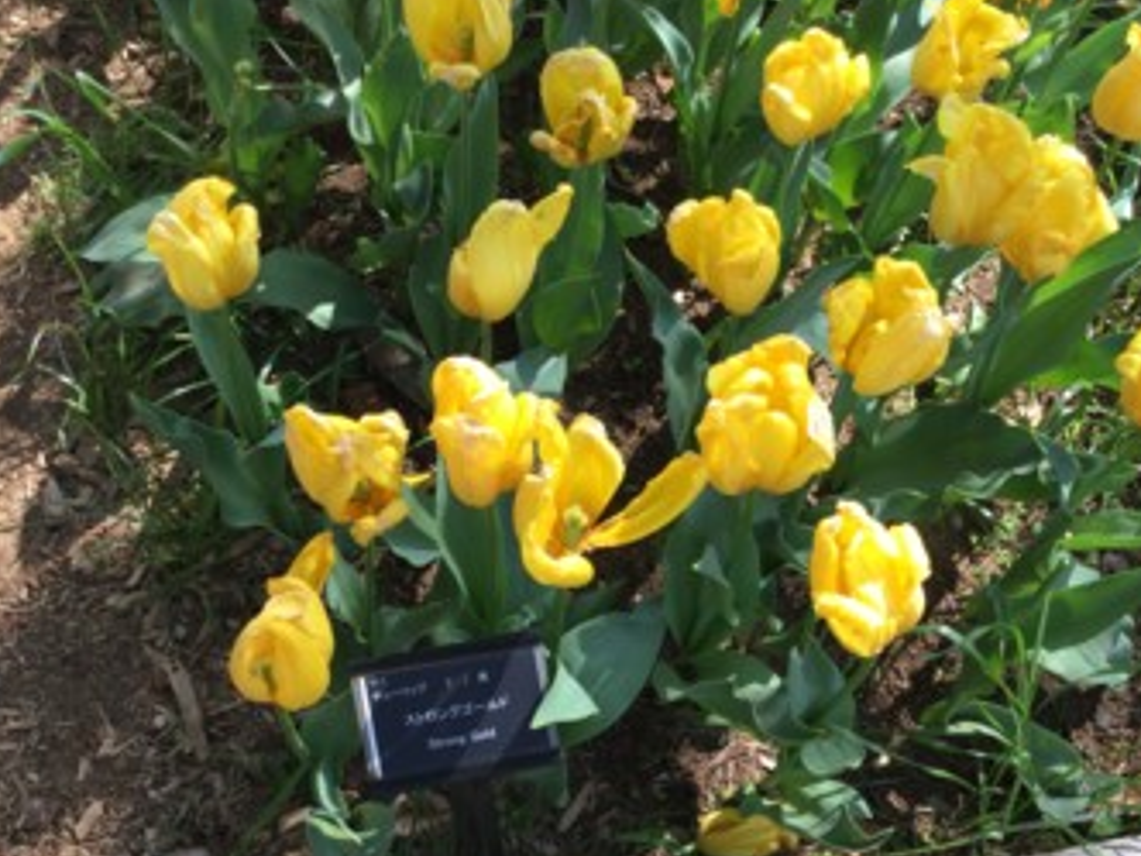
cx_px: 564
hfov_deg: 44.8
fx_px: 1384
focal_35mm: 42
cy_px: 512
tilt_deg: -57.5
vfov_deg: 34.2
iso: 25
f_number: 2.4
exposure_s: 1/192
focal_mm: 3.3
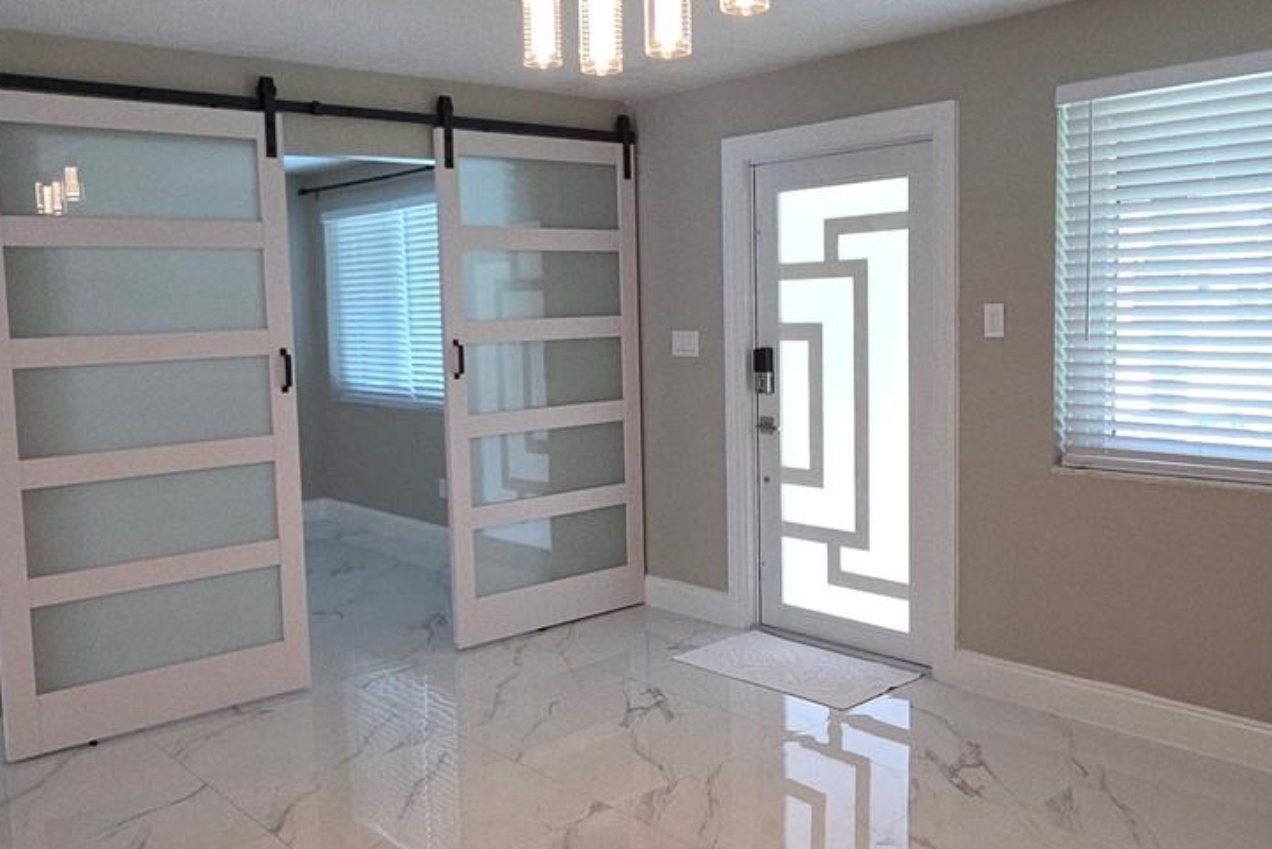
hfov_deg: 61.8
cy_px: 411
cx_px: 566
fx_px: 1060
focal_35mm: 30
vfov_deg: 43.6
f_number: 2.2
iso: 100
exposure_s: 1/60
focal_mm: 2.2
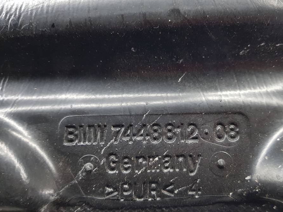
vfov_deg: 46.7
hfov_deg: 59.8
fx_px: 245
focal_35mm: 30
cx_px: 157
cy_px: 117
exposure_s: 1/100
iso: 200
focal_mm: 4.2
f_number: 1.7
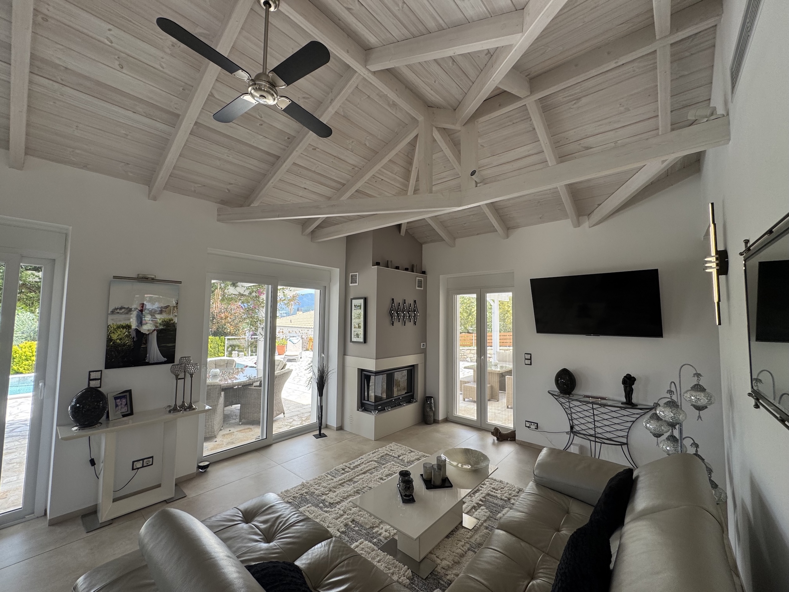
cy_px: 296
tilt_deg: +3.3
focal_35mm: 14
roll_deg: -0.6
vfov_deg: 85.7
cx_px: 394
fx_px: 319
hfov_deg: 102.1
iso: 40
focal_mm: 2.22
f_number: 2.2
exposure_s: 1/148
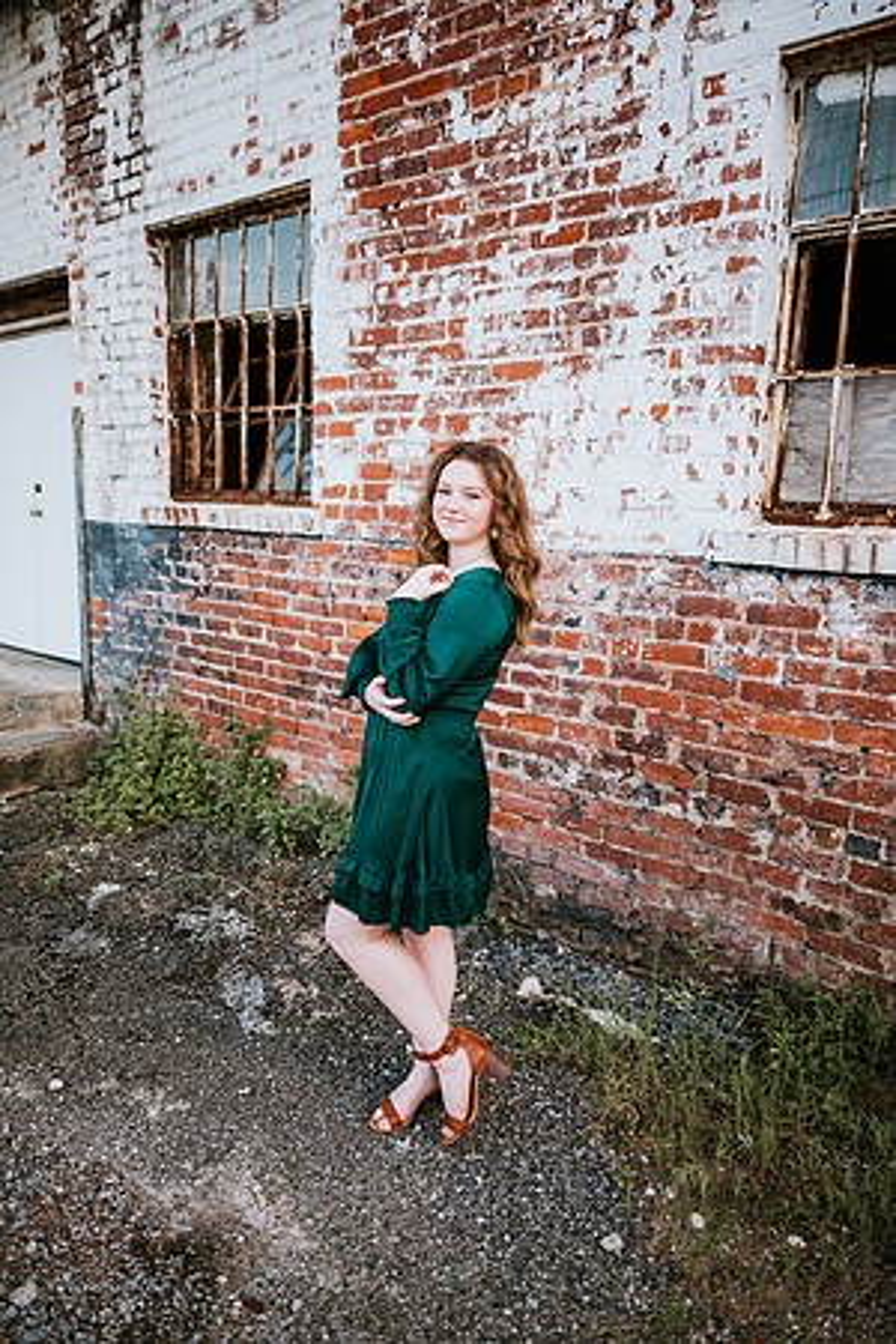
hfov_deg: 53.1
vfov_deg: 73.7
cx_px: 448
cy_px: 672
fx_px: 896
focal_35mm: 24
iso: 100
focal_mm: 24
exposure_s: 1/400
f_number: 2
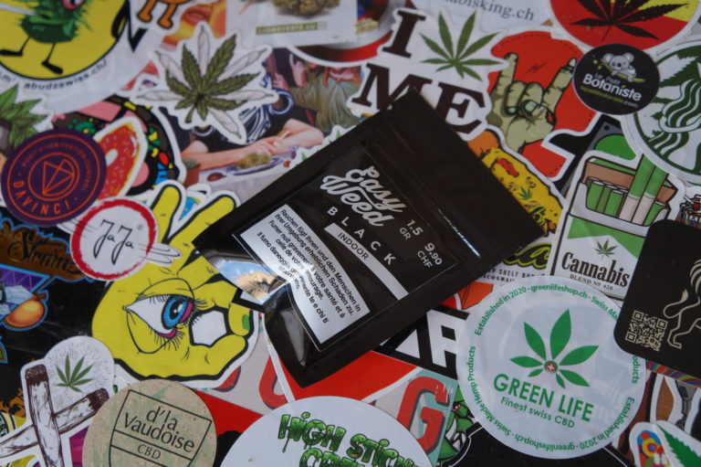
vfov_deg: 29.8
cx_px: 350
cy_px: 234
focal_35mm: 45
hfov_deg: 43.6
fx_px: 876
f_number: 4
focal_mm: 30
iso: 250
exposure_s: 1/160
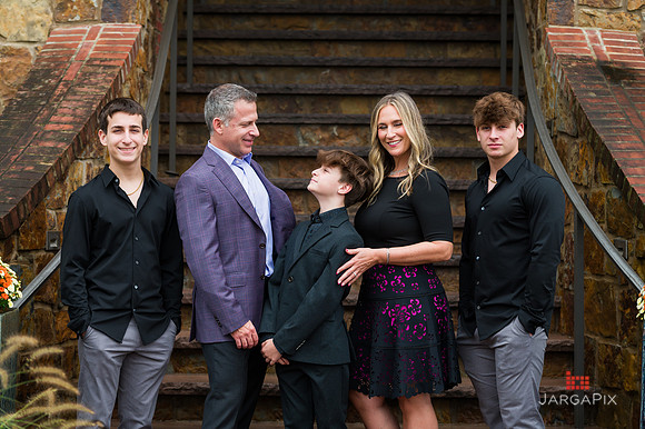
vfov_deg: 13.5
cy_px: 211
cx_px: 323
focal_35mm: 101
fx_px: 1815
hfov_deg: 20.2
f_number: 4
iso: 200
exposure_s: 1/200
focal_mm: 98
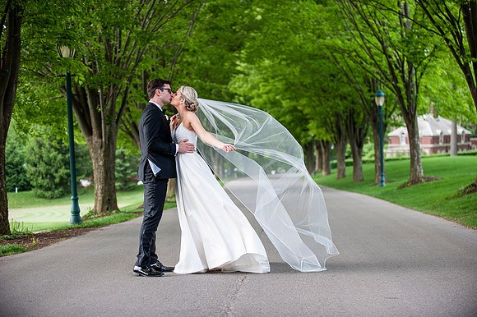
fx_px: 927
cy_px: 158
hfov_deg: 28.9
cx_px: 238
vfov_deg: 19.4
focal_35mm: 70
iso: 640
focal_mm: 70
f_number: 2.8
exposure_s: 1/1250
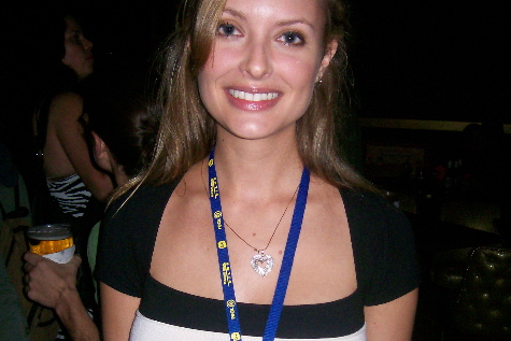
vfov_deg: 27.1
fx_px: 696
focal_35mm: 49
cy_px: 267
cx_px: 256
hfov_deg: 40.3
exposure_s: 1/64
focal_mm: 5.8
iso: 200
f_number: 2.8
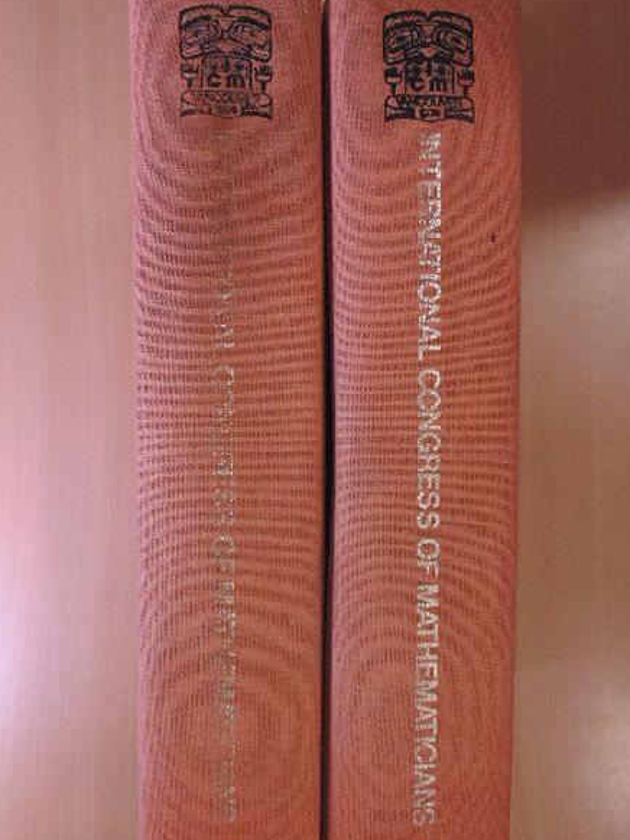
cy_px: 440
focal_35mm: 33
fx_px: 801
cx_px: 314
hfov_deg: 42.9
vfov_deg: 55.3
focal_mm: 5.3
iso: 720
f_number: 3.1
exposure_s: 1/100
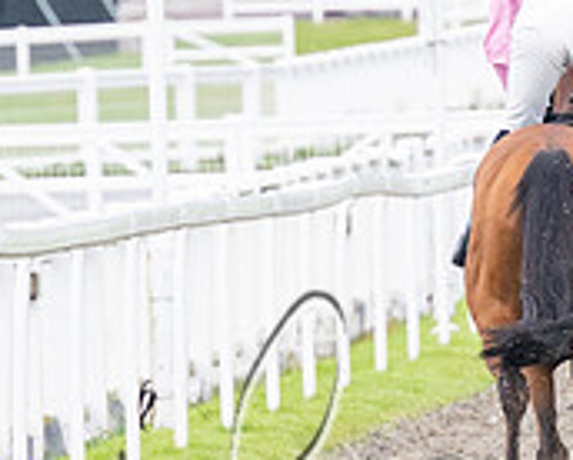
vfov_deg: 1.7
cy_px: 213
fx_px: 15433
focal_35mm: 909
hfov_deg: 2.1
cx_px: 656
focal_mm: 165
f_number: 4
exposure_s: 1/1600
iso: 800
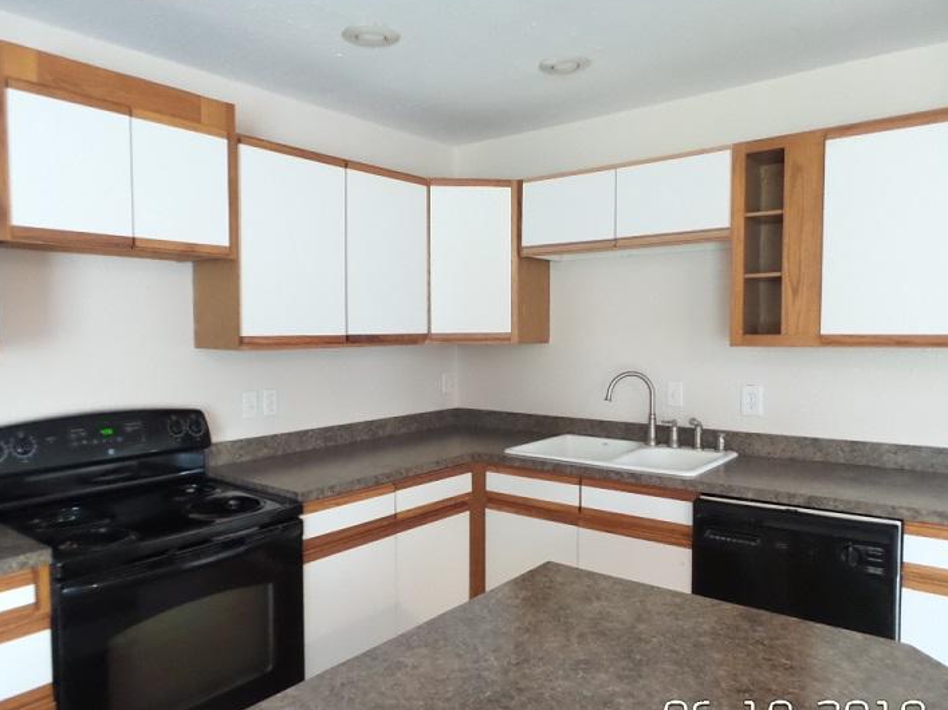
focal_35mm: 25
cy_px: 368
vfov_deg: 54.9
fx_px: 685
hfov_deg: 69.3
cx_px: 447
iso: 800
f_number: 2.8
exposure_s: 1/13
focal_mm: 4.1
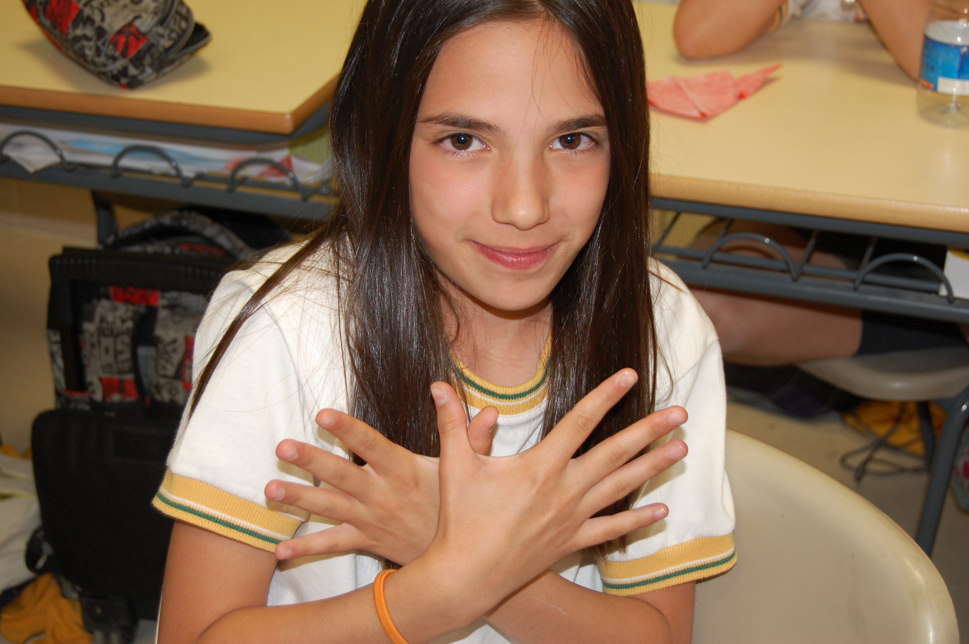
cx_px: 484
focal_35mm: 63
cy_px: 322
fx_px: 1694
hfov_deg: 31.9
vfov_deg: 21.5
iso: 400
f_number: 5.3
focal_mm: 42
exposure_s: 1/60
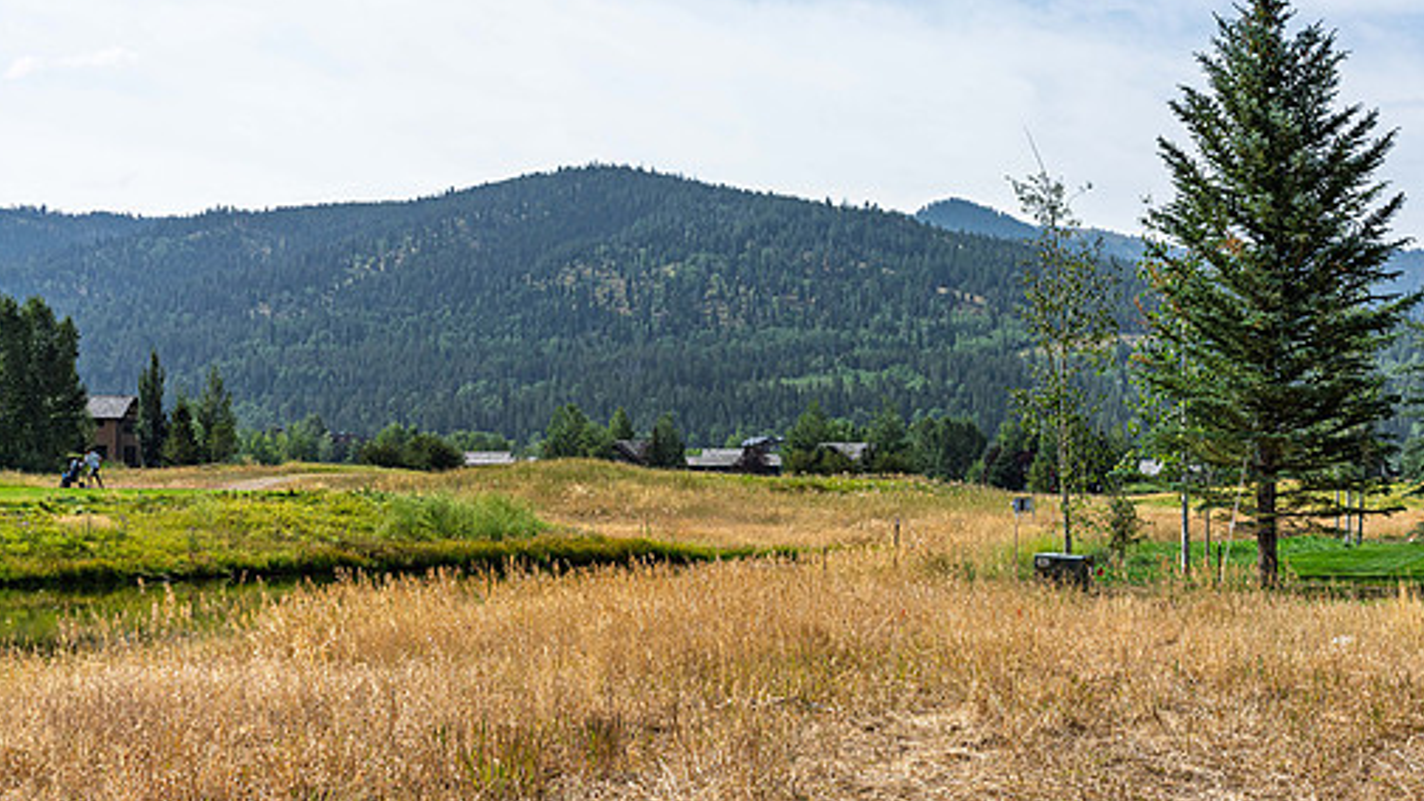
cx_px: 730
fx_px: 2228
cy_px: 410
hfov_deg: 35.4
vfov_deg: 20.4
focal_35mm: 59
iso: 200
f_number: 9
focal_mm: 49
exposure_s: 1/1000
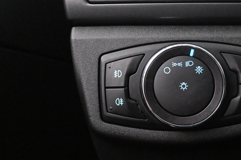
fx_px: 383
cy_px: 87
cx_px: 177
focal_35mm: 57
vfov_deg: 23.6
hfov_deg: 34.3
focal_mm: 22.5
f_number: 4
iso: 12800
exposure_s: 1/50
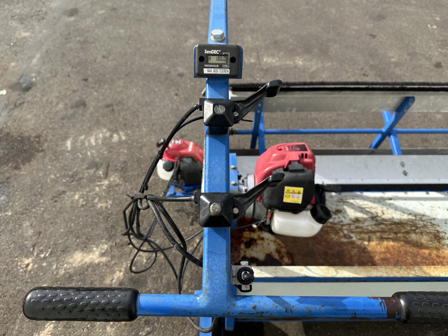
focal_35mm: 25
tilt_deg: -47.5
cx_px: 218
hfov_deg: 69.4
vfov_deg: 54.9
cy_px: 164
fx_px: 324
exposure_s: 1/1664
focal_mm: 6.86
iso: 80
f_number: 1.78
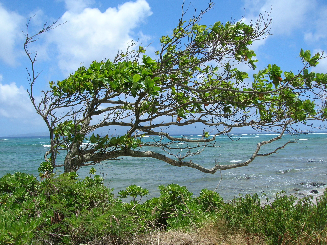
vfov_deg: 41.8
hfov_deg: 54.0
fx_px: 321
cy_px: 122
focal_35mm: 34
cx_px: 164
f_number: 4.9
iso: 50
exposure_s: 1/430
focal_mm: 5.7
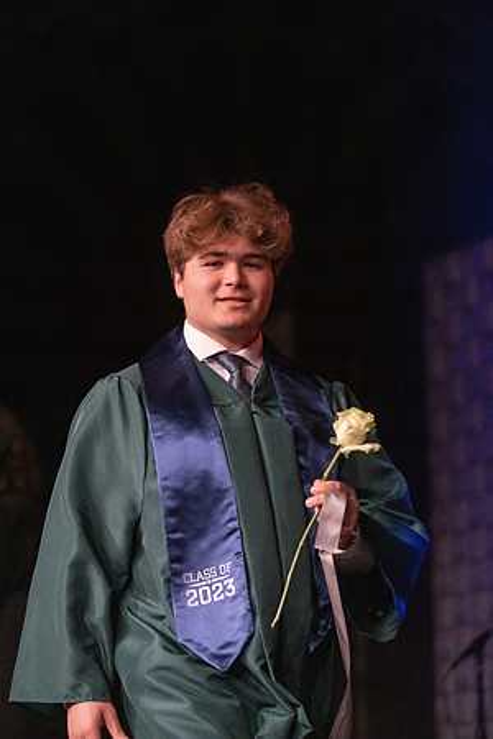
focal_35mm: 110
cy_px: 370
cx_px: 246
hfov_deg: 12.5
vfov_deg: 18.6
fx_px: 2259
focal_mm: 110
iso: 16000
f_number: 2.8
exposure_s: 1/1000
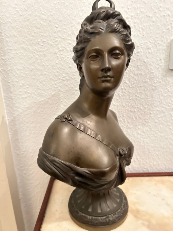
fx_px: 173
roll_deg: +1.9
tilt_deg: -16.7
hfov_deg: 53.1
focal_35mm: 26
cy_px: 116
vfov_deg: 67.3
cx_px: 86
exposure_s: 1/25
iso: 500
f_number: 1.5
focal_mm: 5.7
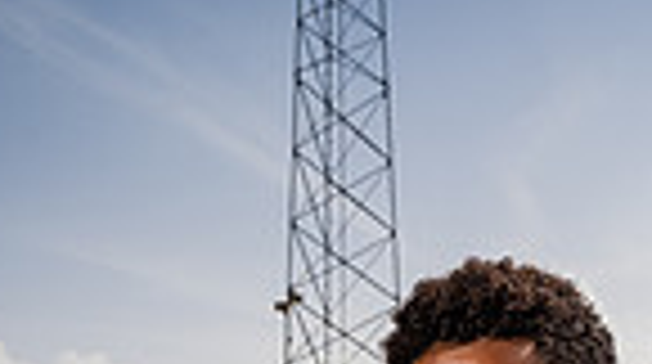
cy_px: 885
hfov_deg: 23.5
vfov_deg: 11.3
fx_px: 1519
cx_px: 607
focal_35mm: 88
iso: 100
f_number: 8
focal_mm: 27
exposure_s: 1/250
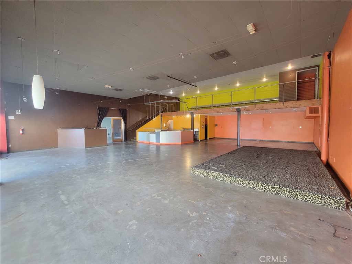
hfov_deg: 106.2
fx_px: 132
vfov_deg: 89.9
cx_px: 176
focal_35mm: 13
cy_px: 132
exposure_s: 1/60
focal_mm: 2.2
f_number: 2.2
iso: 400
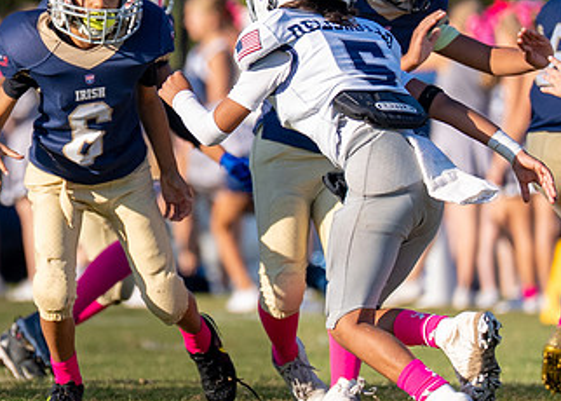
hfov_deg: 2.0
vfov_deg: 1.4
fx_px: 16188
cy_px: 173
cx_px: 170
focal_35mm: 1016
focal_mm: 200
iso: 200
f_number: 2.8
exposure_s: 1/2500
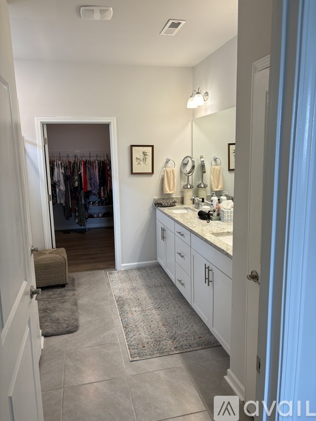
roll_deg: +2.0
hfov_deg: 53.0
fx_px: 317
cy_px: 210
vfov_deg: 67.3
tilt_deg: -9.2
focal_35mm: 26
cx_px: 158
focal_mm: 5.96
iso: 64
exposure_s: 1/60
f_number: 1.6
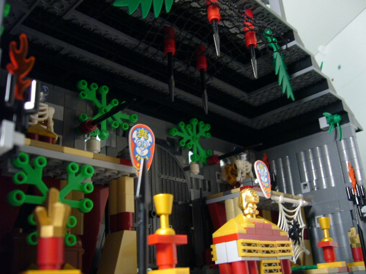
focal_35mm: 35
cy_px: 137
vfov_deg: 40.7
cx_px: 183
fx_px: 370
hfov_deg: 52.6
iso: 160
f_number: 2.8
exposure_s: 1/20
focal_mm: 5.8
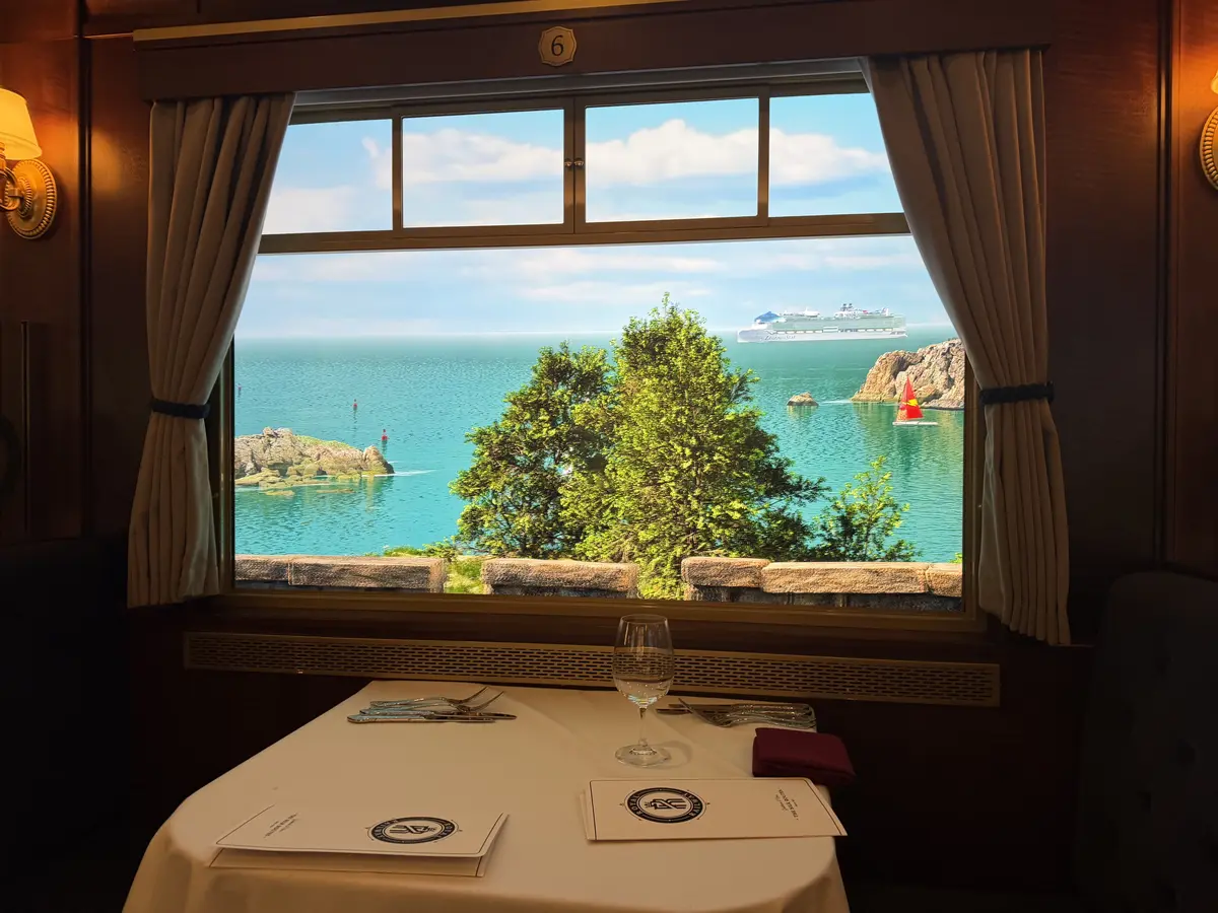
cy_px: 456
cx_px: 609
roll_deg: -0.5
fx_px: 844
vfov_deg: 56.8
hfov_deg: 71.6
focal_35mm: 24
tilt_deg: -1.4
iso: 160
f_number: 1.78
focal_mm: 6.76
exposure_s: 1/61
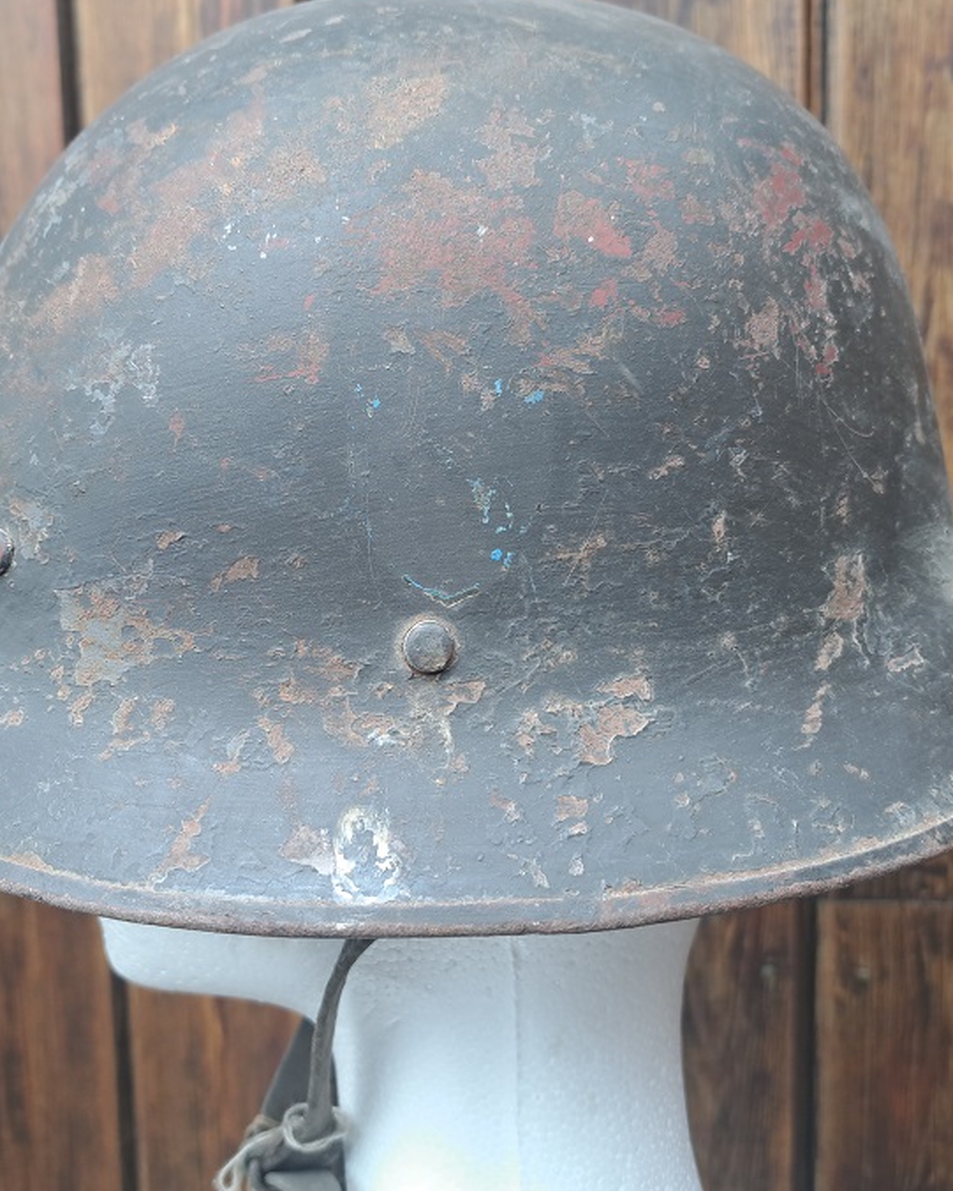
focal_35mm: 32
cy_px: 589
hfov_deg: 45.5
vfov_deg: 55.7
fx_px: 1128
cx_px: 375
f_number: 1.8
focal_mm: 5.23
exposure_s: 1/100
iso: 50
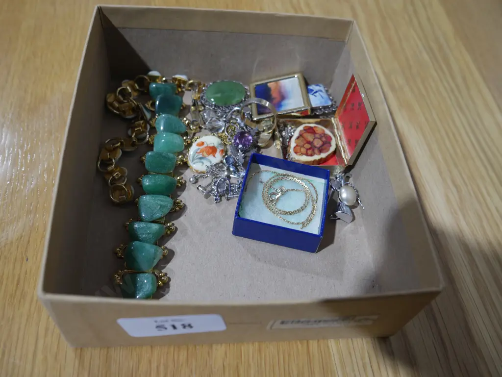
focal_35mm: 32
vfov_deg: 44.2
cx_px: 251
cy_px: 188
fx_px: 464
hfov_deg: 56.8
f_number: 3.6
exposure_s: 1/60
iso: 320
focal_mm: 16
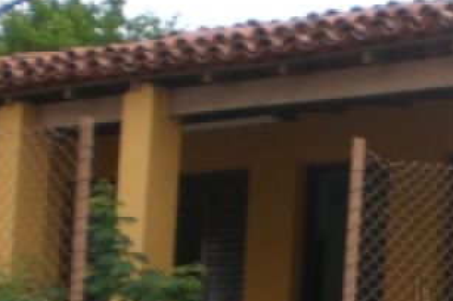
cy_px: 382
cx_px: 602
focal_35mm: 132
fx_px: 1659
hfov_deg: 14.8
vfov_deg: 10.2
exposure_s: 1/320
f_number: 3.1
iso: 50
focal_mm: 6.3
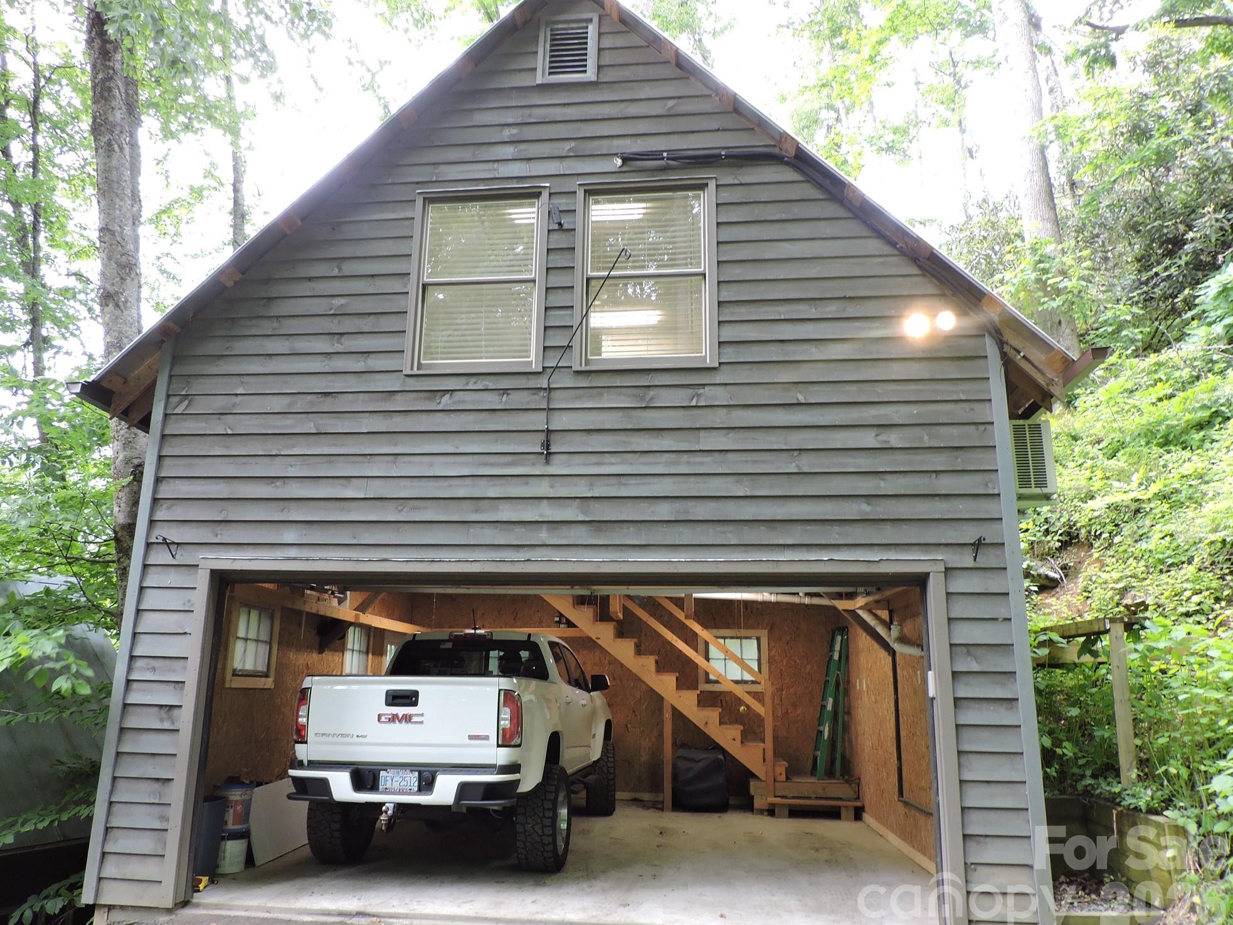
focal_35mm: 25
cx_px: 593
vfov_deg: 54.9
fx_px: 891
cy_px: 467
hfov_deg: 69.4
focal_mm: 4.3
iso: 200
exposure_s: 1/30
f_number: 3
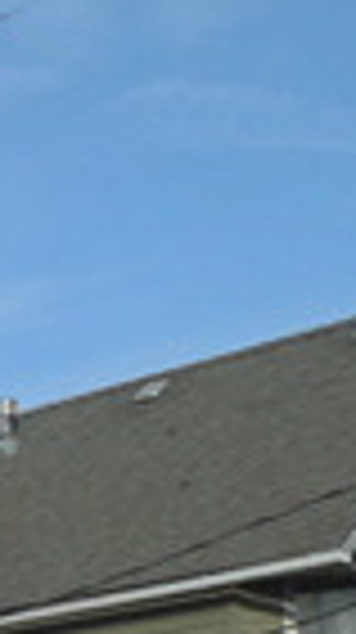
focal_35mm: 124
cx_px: -991
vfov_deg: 16.3
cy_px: 841
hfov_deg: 7.4
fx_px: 2087
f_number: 6.6
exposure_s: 1/400
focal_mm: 4.5
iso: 125
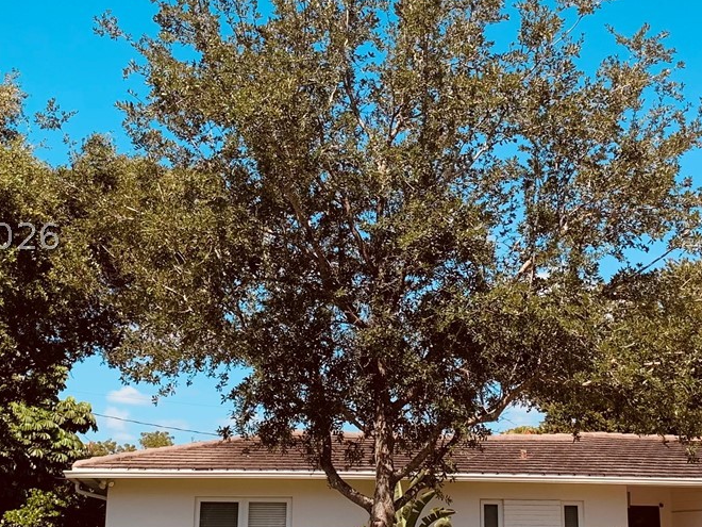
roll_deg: -0.1
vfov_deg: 23.3
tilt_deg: +14.6
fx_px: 1278
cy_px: 236
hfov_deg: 30.7
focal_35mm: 63
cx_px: 386
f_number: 1.8
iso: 25
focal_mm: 4.25
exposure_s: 1/1490
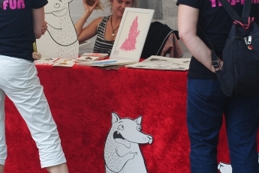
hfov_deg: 16.5
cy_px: 57
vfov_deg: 11.1
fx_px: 893
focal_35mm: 124
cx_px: 105
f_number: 7.1
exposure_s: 1/60
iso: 200
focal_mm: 30
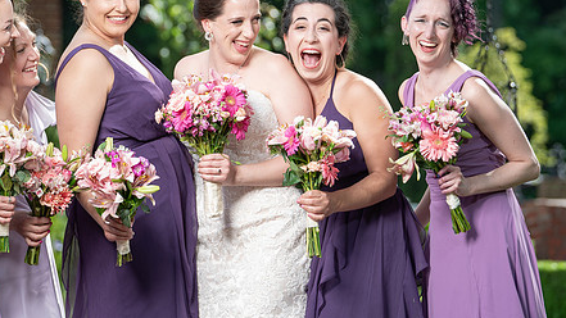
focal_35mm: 233
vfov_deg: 5.2
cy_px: 126
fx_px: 3497
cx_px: 215
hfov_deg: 9.3
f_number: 4
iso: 50
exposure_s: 1/200
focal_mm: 140
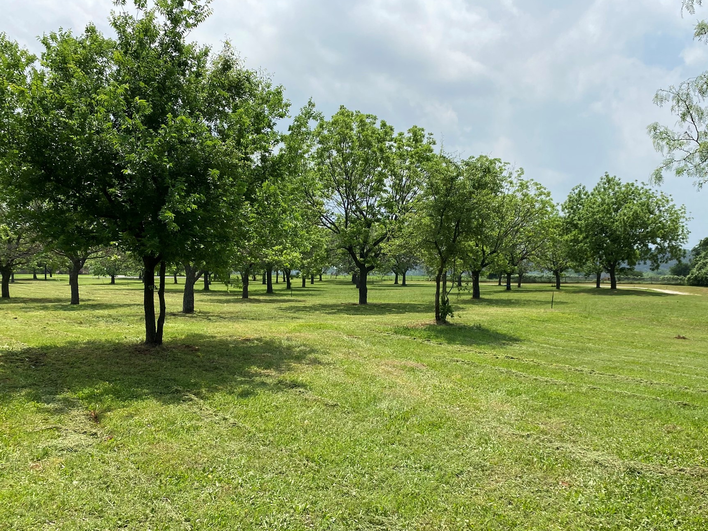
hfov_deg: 58.3
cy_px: 315
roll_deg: -1.6
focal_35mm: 31
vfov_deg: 45.2
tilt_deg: -2.7
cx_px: 375
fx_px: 634
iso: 32
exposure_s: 1/3040
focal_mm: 4.25
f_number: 1.8
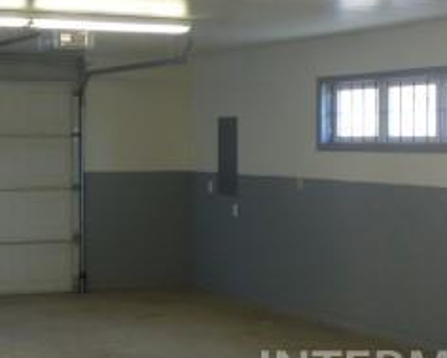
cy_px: 112
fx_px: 1085
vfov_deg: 18.7
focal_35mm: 82
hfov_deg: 23.0
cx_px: 91
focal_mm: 5.53
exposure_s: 1/50
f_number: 3.3
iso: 100
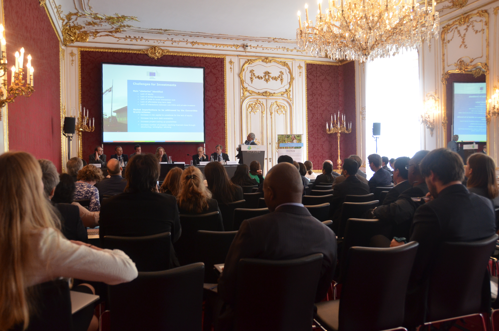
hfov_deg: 62.0
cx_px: 250
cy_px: 166
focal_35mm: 30
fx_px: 415
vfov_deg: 43.4
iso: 800
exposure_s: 1/50
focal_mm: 20
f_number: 3.5
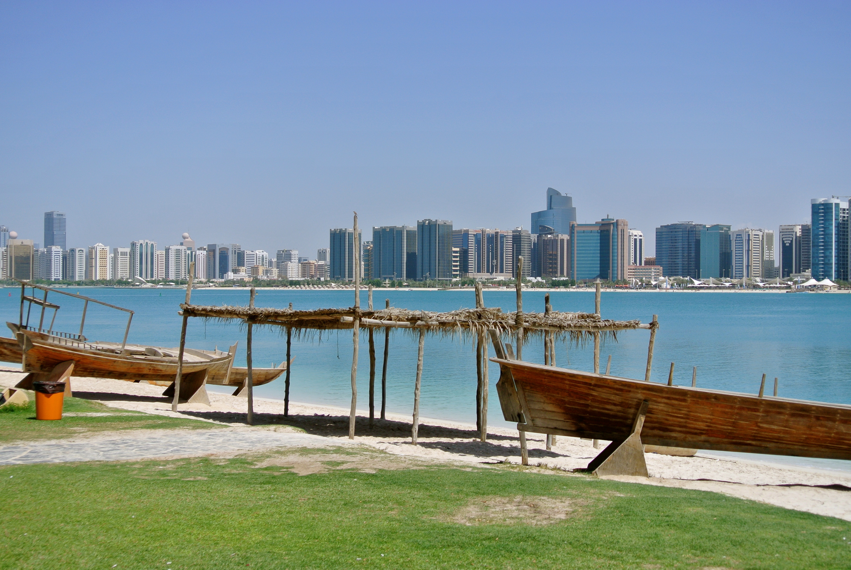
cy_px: 285
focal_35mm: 45
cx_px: 426
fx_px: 1065
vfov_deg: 29.9
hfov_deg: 43.6
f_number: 4.5
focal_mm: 16.9
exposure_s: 1/1250
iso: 100
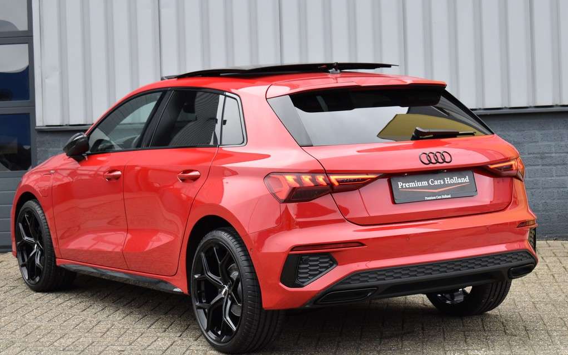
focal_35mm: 77
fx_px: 1192
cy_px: 181
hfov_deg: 26.8
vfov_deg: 16.9
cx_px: 285
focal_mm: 50
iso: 400
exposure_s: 1/160
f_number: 6.3
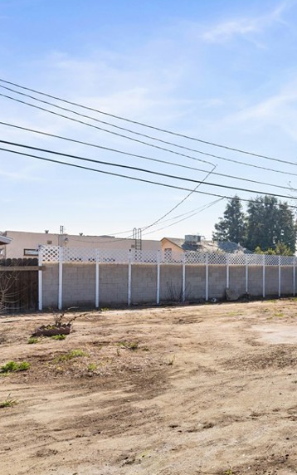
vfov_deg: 60.9
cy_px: 272
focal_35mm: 31
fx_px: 401
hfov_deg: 34.3
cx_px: 338
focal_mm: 17
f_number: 5.6
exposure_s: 1/3200
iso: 400
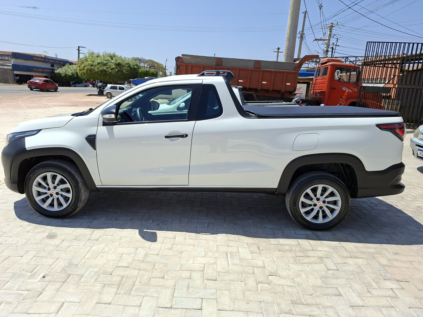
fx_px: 281
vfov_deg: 58.9
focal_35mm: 23
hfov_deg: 73.9
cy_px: 158
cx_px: 212
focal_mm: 5.54
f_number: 1.8
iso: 50
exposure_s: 1/1949
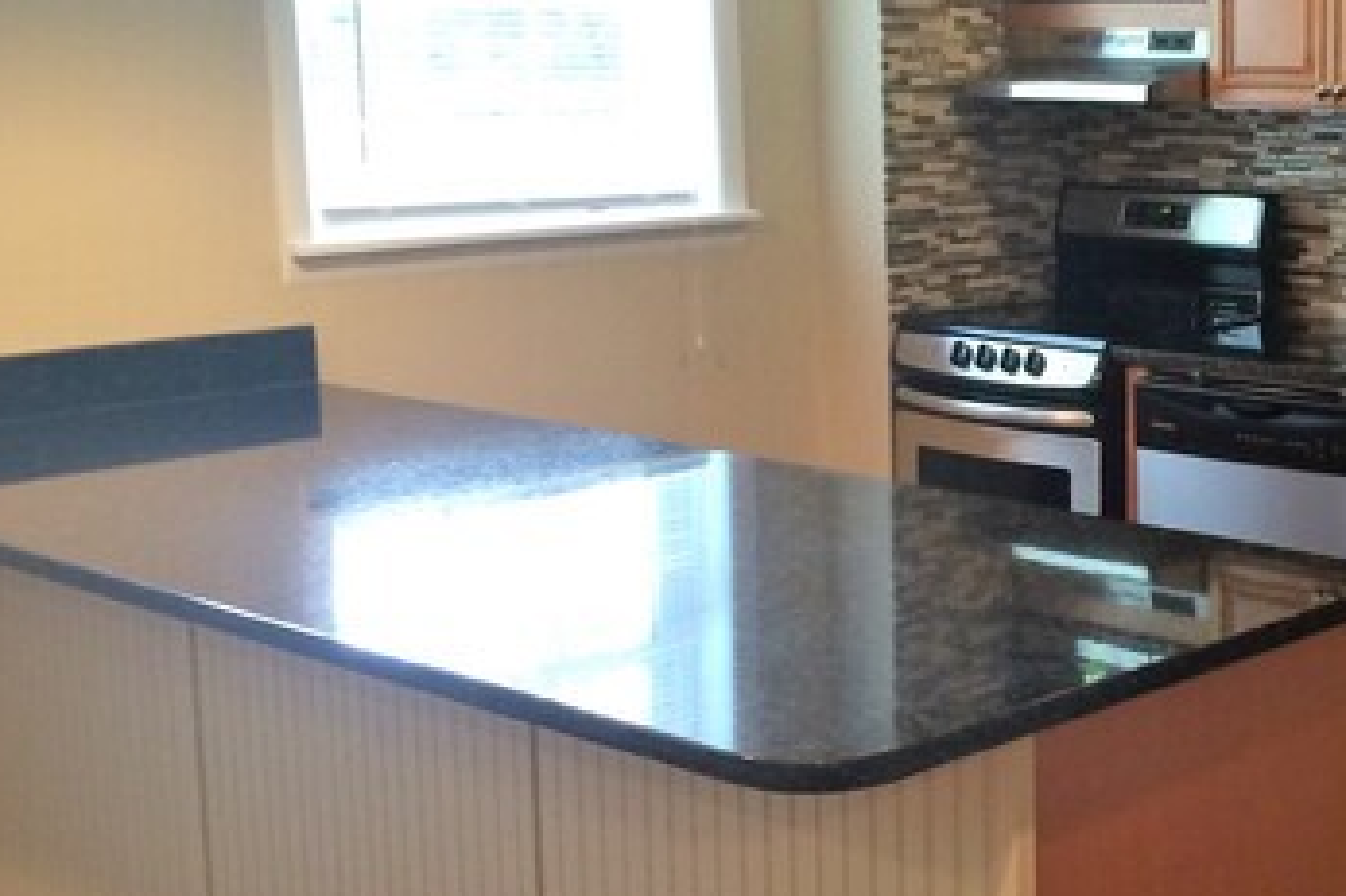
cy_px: 403
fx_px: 2167
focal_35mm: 58
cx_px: 1251
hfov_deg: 32.5
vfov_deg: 23.3
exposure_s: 1/30
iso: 100
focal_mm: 4.15
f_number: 2.2
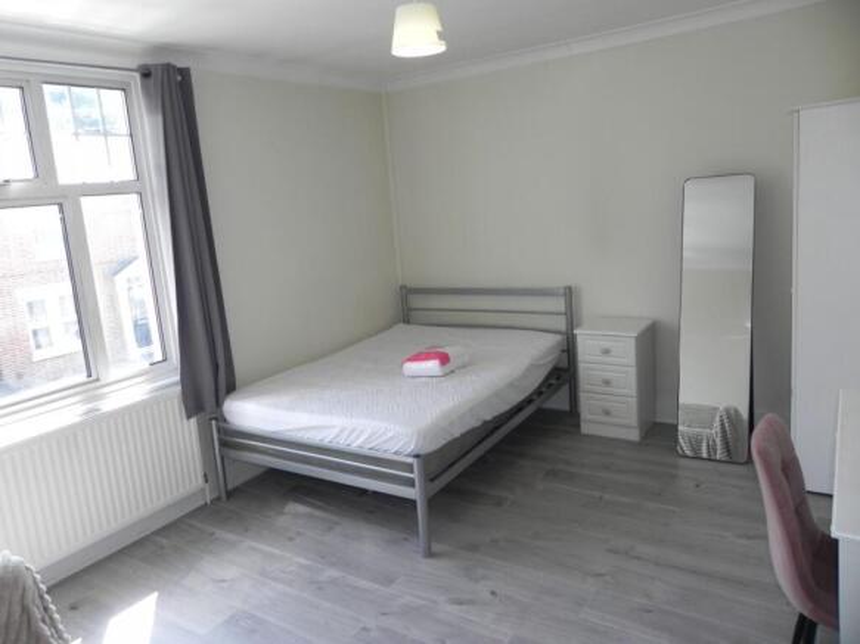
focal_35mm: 26
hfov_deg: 67.3
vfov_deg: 53.0
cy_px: 322
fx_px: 646
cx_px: 430
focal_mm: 4.6
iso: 160
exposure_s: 1/108
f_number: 3.5
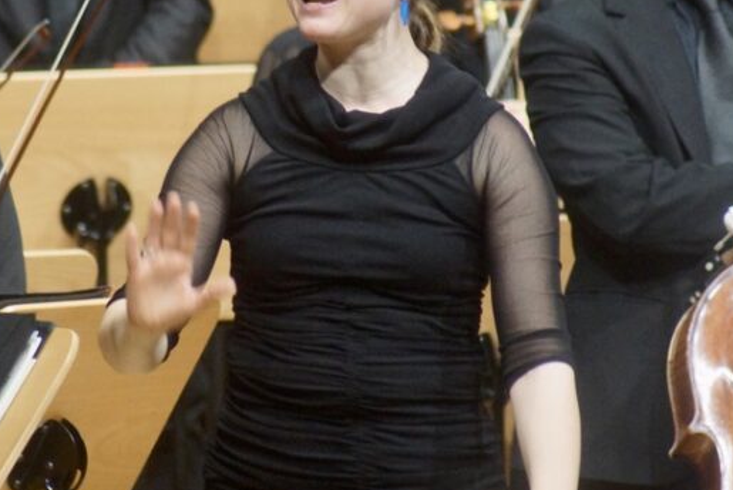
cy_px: 200
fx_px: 15177
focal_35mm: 745
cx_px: 319
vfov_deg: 1.8
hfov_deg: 2.8
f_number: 5.6
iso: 1600
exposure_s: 1/80
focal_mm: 250
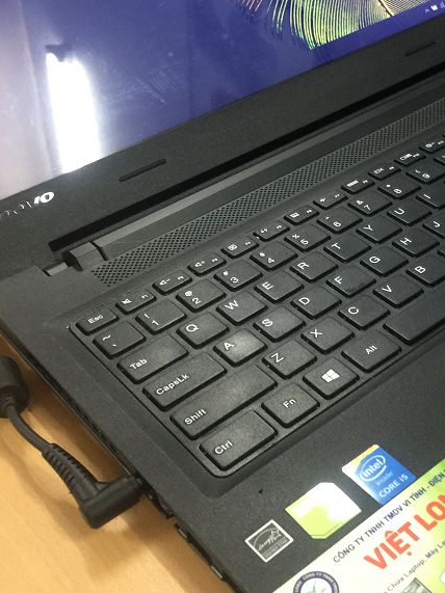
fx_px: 892
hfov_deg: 27.0
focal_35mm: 52
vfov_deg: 36.7
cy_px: 250
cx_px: 409
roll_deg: +1.3
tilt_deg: -36.1
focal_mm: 4.15
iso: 125
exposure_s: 1/10
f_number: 2.2
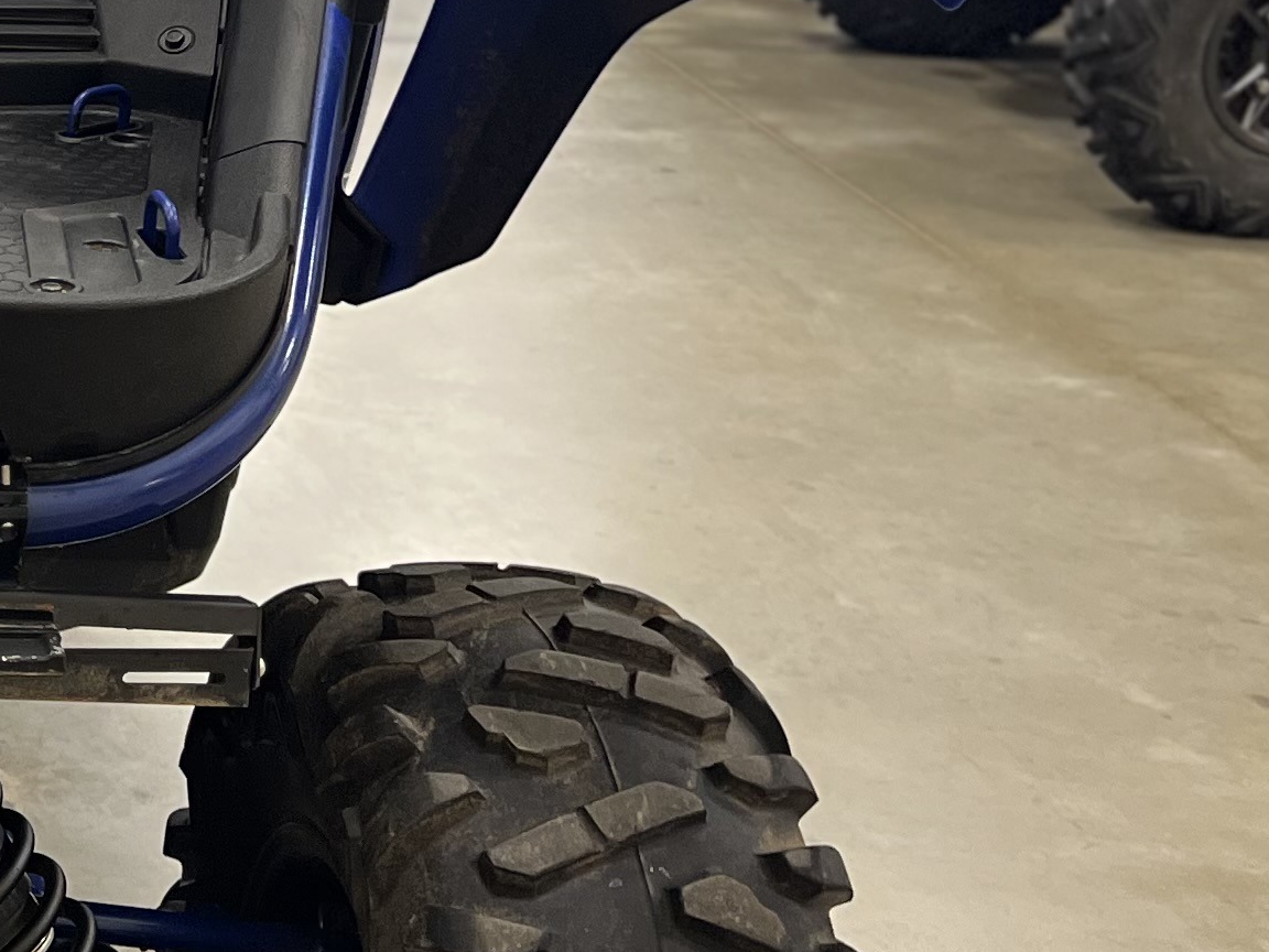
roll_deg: -1.1
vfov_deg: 16.1
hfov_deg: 19.3
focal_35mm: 91
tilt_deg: -16.1
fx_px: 3336
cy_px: 206
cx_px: -536
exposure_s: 1/60
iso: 160
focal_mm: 5.7
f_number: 1.5
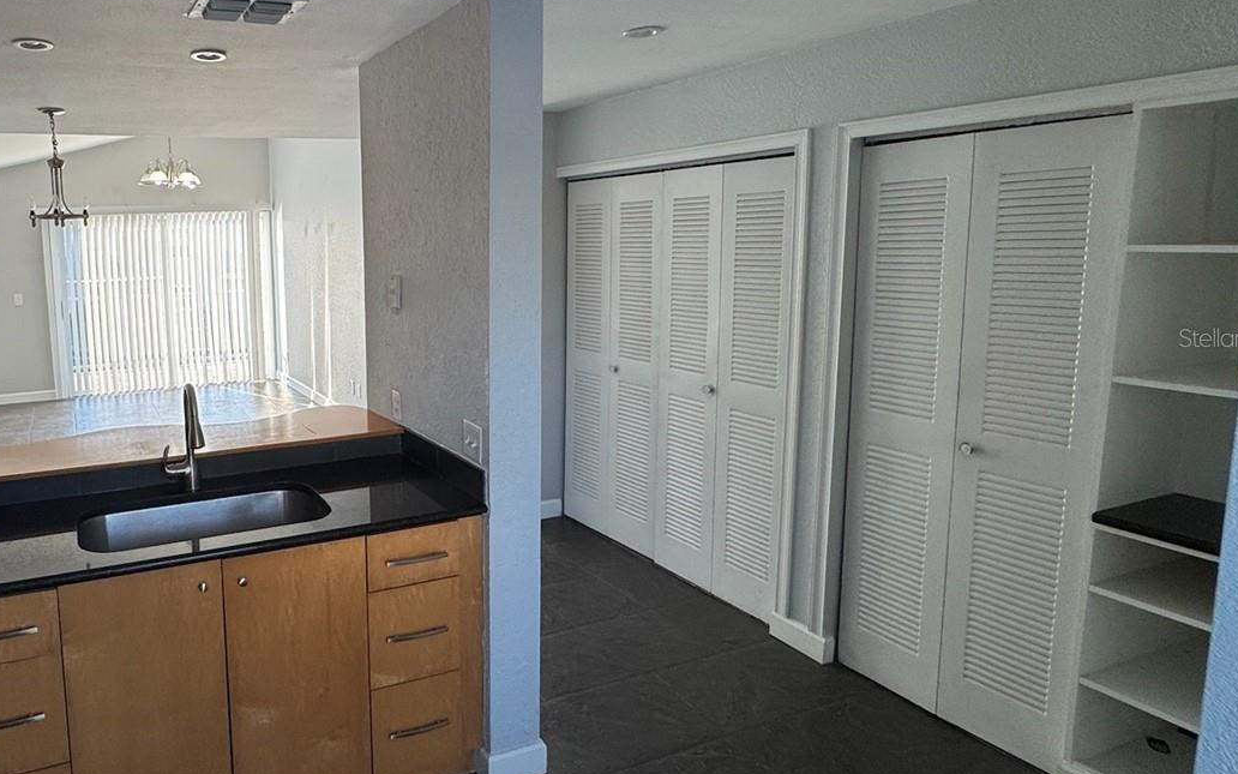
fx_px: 776
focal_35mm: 23
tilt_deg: -7.7
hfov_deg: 72.6
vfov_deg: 52.8
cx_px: 332
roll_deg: +1.1
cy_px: 337
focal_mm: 2.22
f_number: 2.2
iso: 64
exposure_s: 1/120
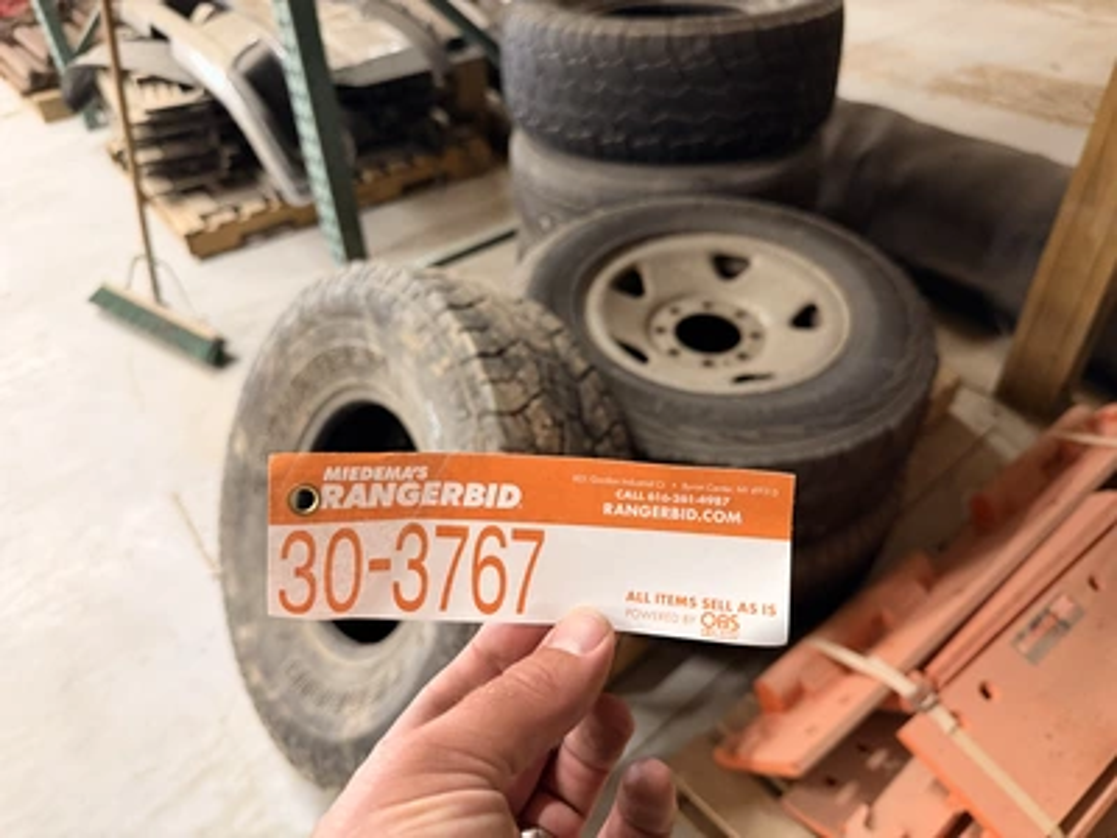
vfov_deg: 56.8
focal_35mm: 24
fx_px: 774
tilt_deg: -39.2
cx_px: 558
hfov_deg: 71.6
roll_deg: +2.0
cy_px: 419
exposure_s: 1/60
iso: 800
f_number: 1.78
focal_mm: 6.76
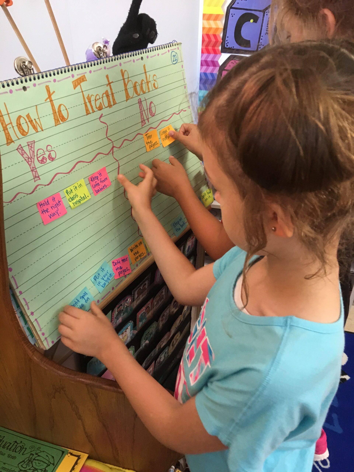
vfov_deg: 61.7
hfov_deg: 48.2
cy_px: 236
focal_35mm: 29
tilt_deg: -32.3
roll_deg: -0.5
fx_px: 395
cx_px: 177
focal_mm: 4.15
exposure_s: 1/30
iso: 200
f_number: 2.2
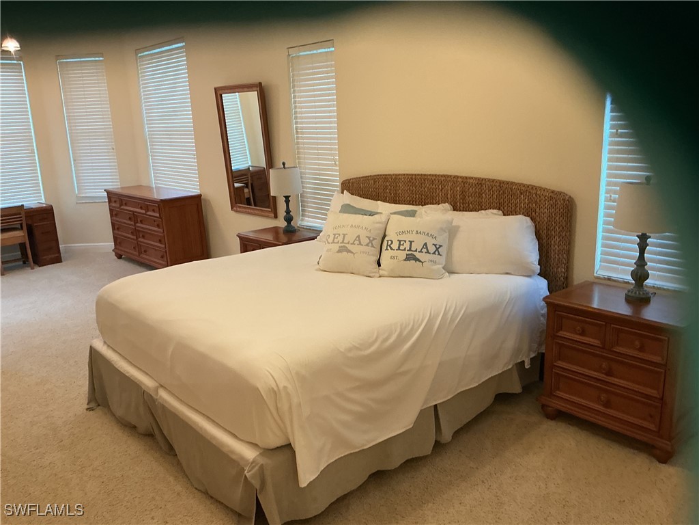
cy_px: 262
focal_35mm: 29
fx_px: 586
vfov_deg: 48.2
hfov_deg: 61.7
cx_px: 350
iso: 125
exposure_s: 1/60
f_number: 1.8
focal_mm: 3
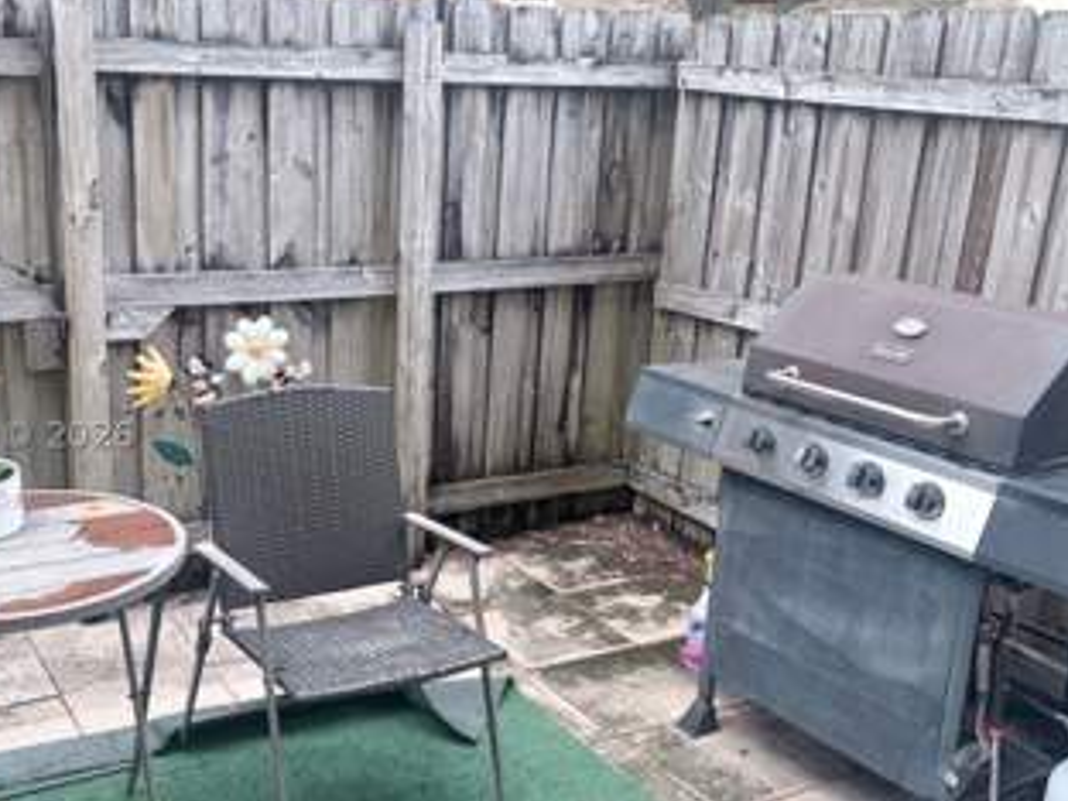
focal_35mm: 40
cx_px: 448
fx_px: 1234
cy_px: 435
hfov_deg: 46.6
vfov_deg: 35.9
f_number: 1.6
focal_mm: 5.96
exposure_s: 1/291
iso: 40
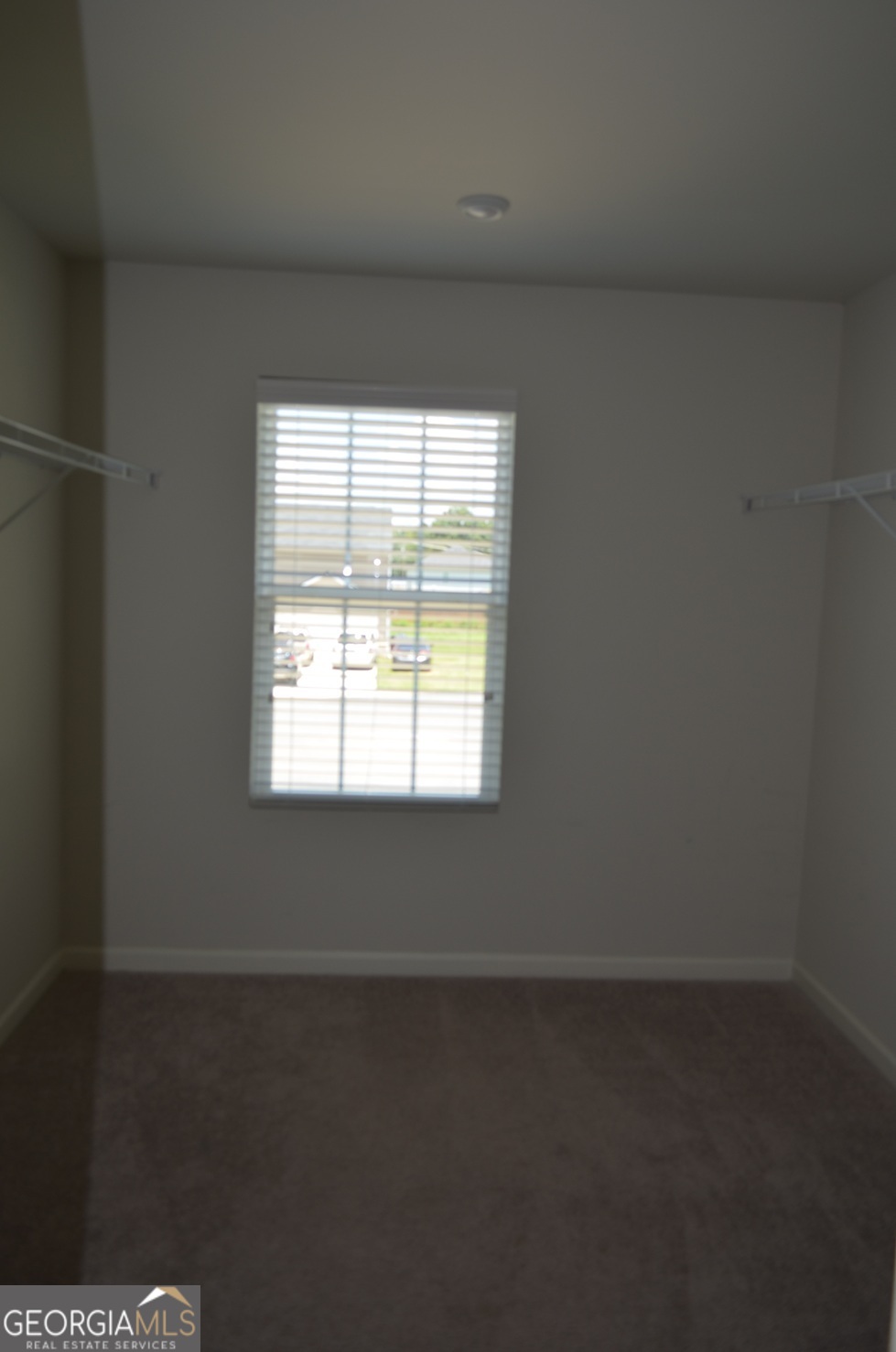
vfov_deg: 67.5
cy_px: 676
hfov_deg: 47.7
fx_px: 1012
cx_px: 448
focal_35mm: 27
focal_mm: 18
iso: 100
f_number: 3.5
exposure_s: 1/125
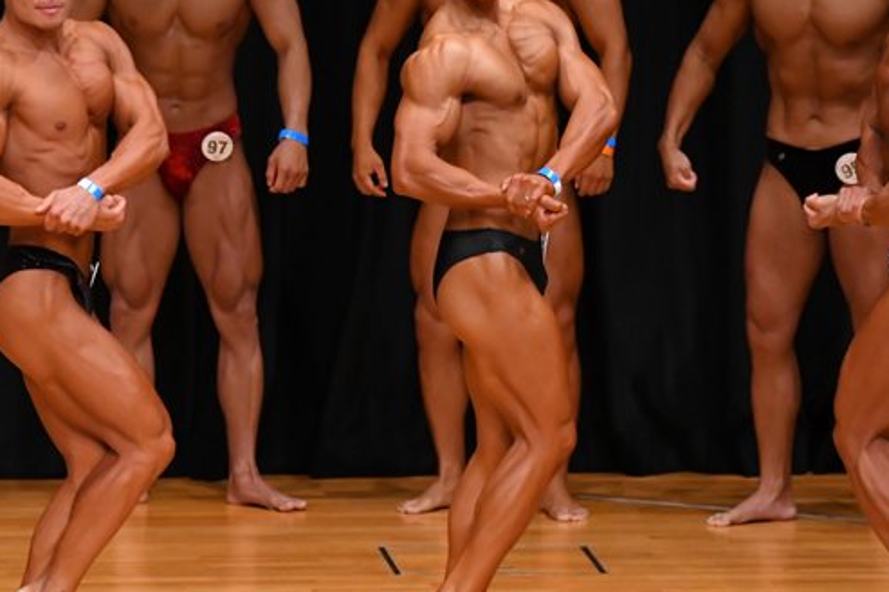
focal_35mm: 448
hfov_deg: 4.6
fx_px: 11055
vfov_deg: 3.1
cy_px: 273
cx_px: 315
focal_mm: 190
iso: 3200
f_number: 5.6
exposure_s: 1/400
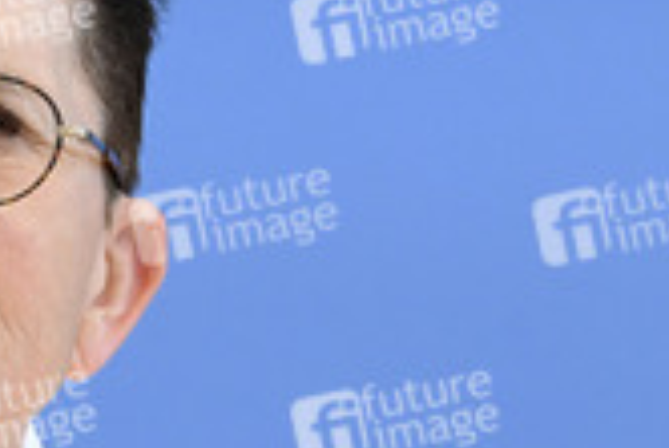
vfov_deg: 4.1
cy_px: 319
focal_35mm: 339
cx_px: -115
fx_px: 6305
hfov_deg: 6.0
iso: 4000
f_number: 5.6
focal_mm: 125
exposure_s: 1/640
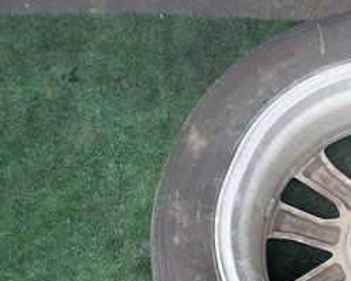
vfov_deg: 25.1
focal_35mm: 59
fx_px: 614
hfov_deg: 28.2
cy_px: 247
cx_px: 413
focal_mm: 4.5
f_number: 2.8
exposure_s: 1/200
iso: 100
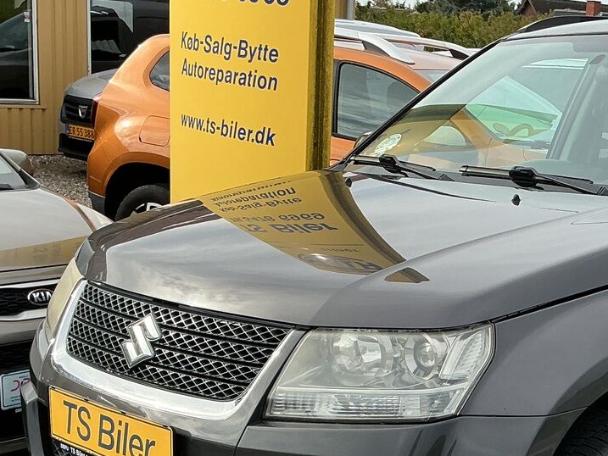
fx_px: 1212
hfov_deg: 27.3
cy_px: 398
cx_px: 528
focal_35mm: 69
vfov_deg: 20.9
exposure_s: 1/749
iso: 25
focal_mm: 3
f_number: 1.8
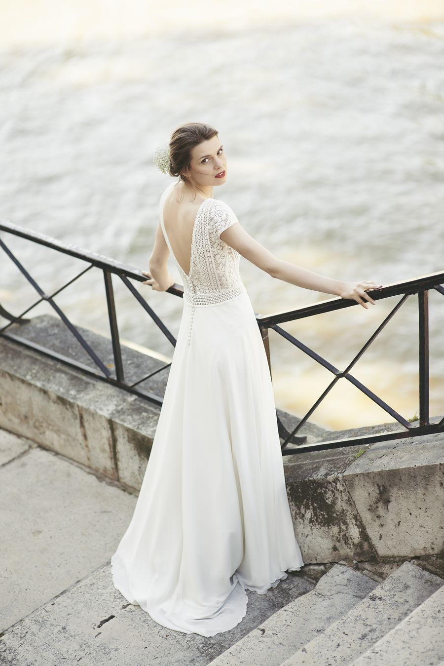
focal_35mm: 85
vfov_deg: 23.9
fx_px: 1572
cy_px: 333
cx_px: 222
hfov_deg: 16.1
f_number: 2
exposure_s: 1/200
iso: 320
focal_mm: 85
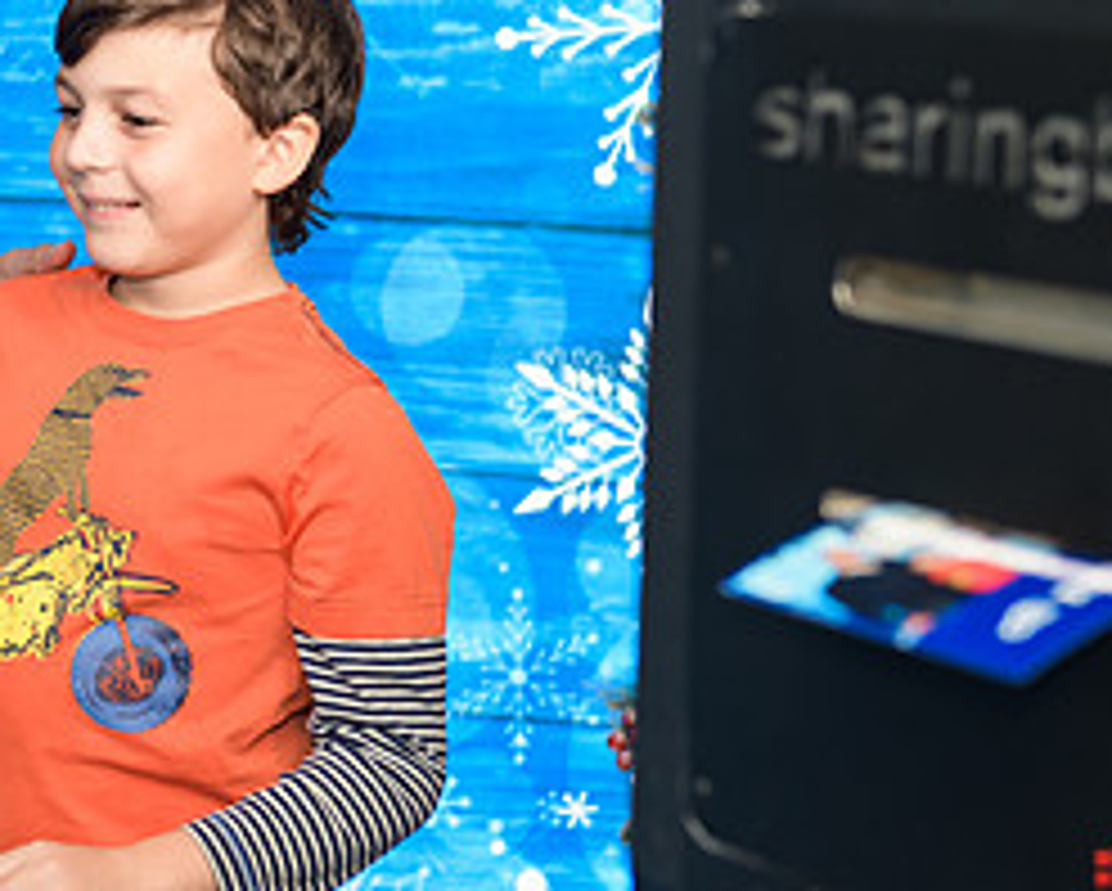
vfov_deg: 12.7
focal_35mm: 121
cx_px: 108
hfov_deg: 15.7
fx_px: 3985
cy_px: 214
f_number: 3.2
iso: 400
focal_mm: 55
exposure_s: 1/125
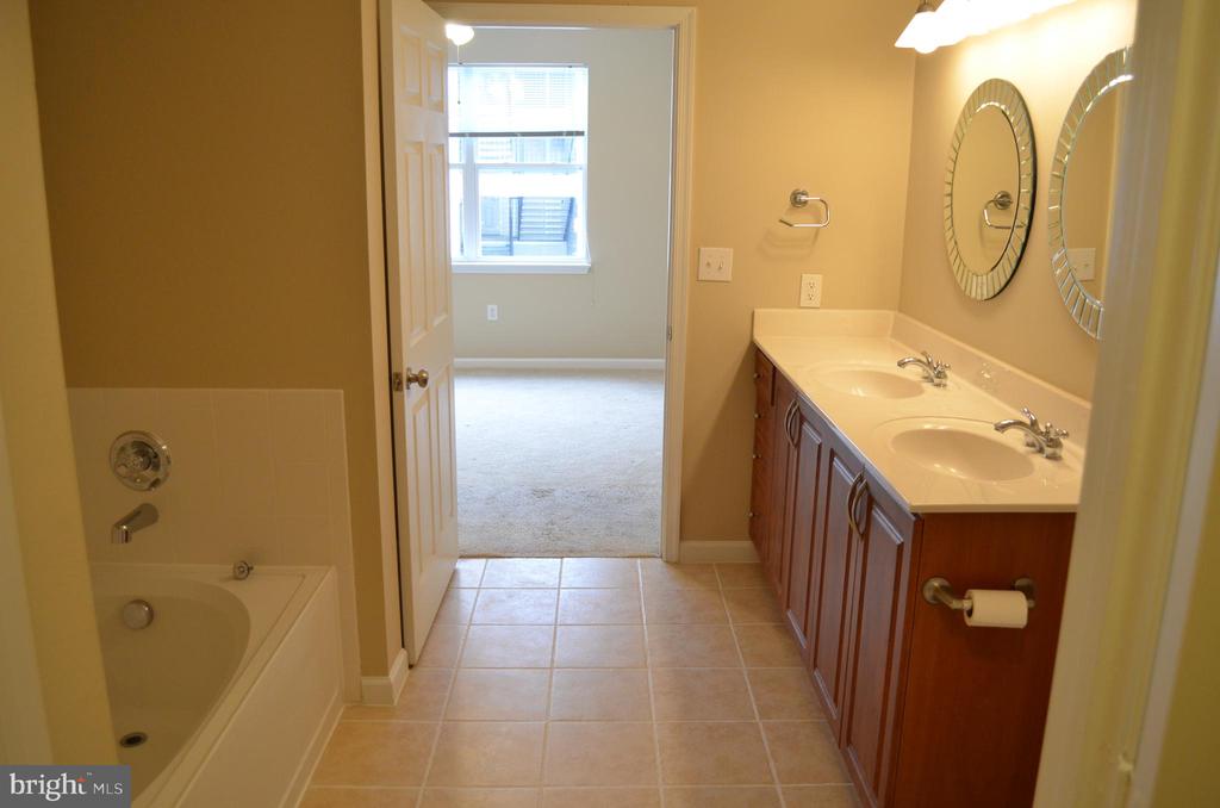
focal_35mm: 27
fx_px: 913
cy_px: 404
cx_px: 610
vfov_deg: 47.7
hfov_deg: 67.5
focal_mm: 18
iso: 800
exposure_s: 1/60
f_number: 4
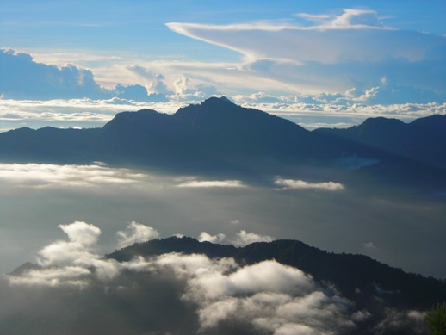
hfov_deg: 25.3
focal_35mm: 77
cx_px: 223
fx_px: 993
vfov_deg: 19.2
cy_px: 168
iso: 50
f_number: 8.4
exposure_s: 1/204
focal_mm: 12.7
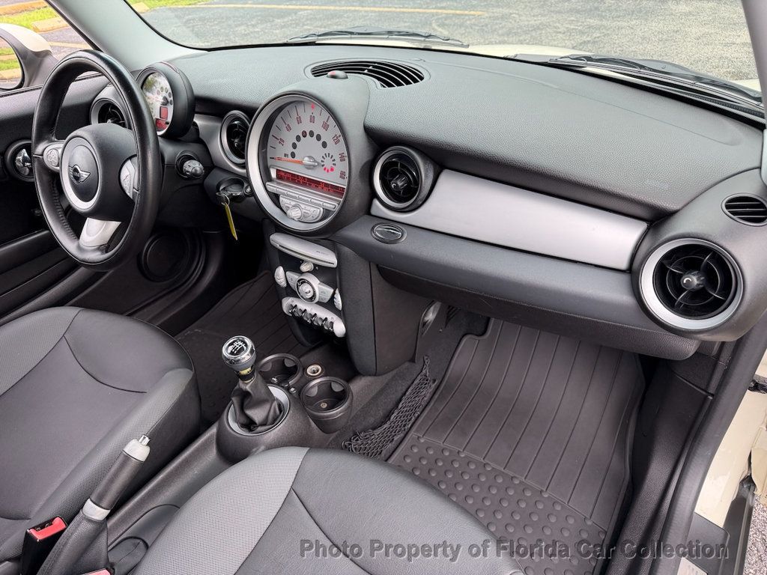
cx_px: 384
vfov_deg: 56.8
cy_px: 288
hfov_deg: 71.6
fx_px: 532
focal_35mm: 24
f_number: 1.78
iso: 100
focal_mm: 6.76
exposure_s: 1/190
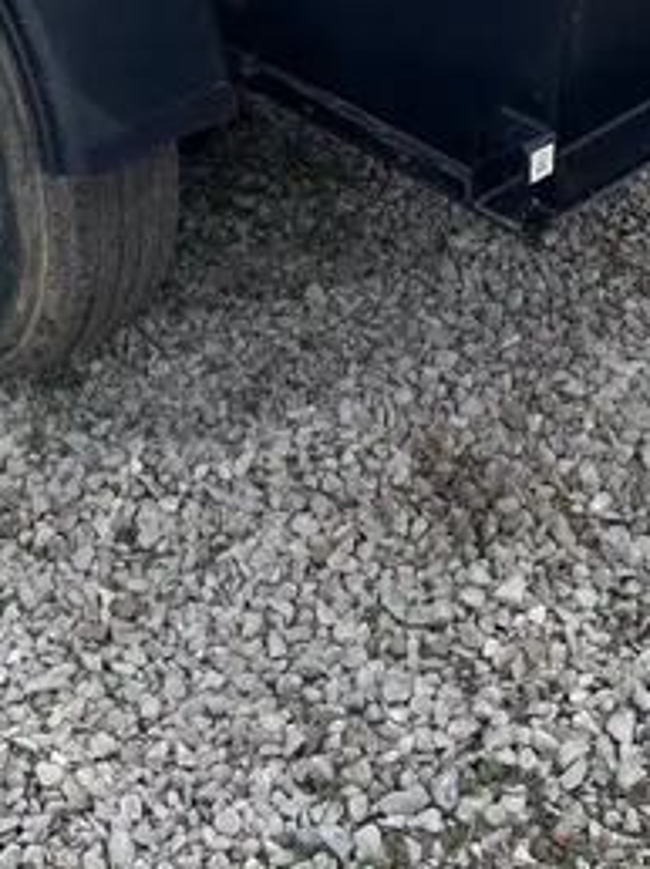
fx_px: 1856
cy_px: -359
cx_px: 350
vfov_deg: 22.5
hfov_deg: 19.9
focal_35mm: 74
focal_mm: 4.2
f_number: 1.6
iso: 50
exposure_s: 1/2681
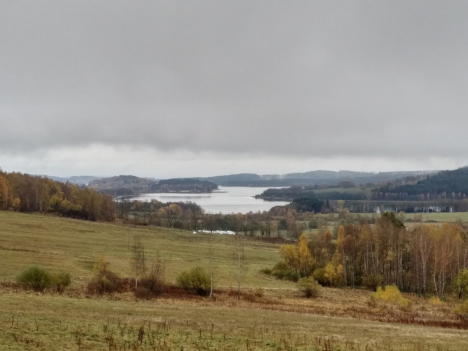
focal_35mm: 33
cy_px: 187
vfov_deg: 42.9
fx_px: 446
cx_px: 230
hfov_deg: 55.3
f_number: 2.2
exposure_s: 1/772
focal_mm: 4.75
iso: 50
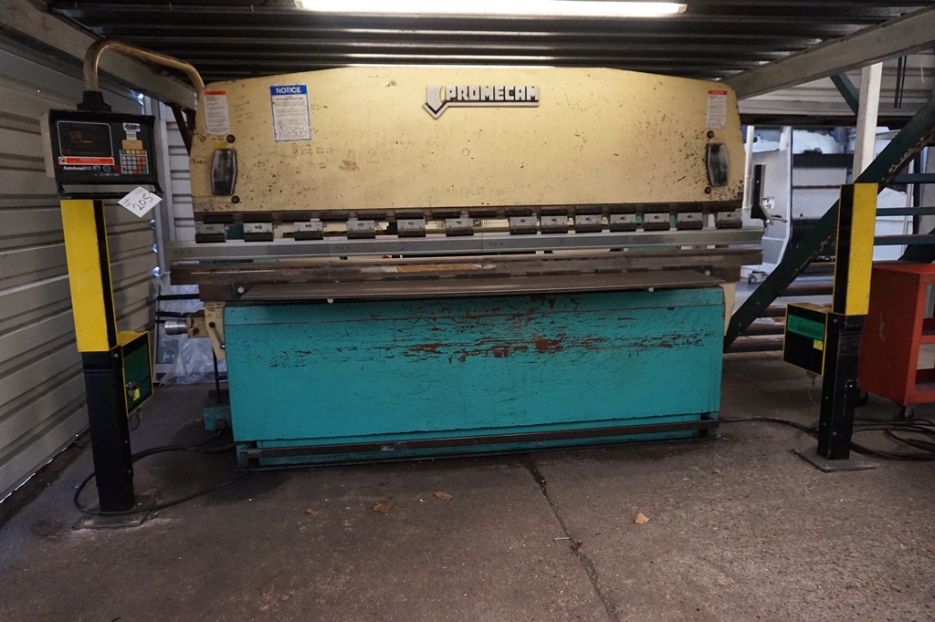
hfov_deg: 73.8
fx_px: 623
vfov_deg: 53.1
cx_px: 468
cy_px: 311
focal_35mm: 24
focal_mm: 16
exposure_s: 1/125
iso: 3200
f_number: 3.5
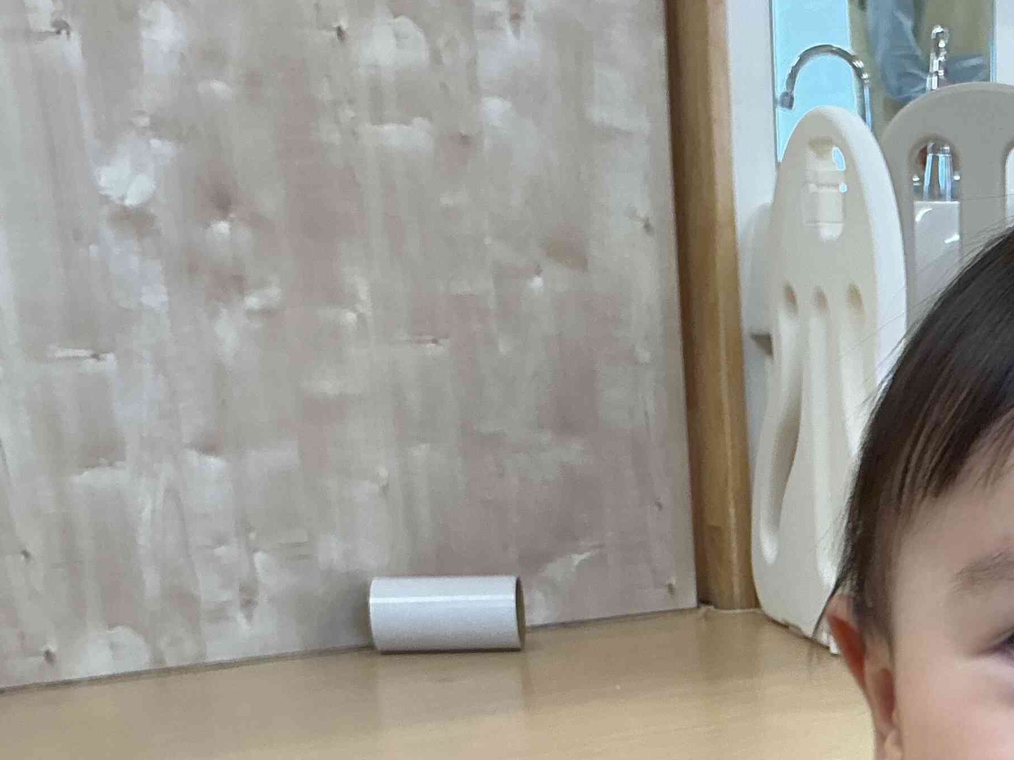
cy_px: 820
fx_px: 1904
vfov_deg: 21.5
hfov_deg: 27.5
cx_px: 1089
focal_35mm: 65
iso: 64
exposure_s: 1/120
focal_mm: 3
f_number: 1.8
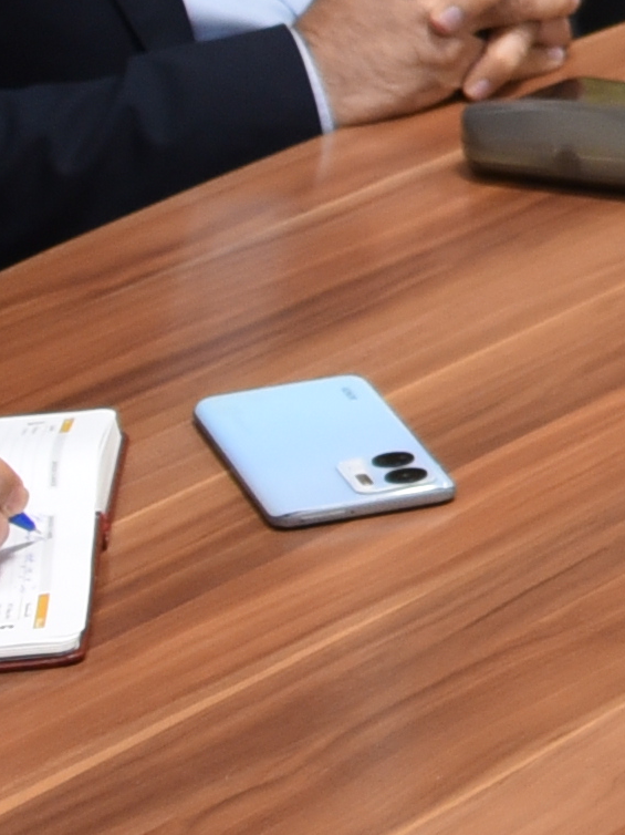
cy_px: -369
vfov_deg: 9.0
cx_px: 2149
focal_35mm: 215
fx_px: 5179
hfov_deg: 6.1
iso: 800
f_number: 3.5
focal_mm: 28
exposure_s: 1/60
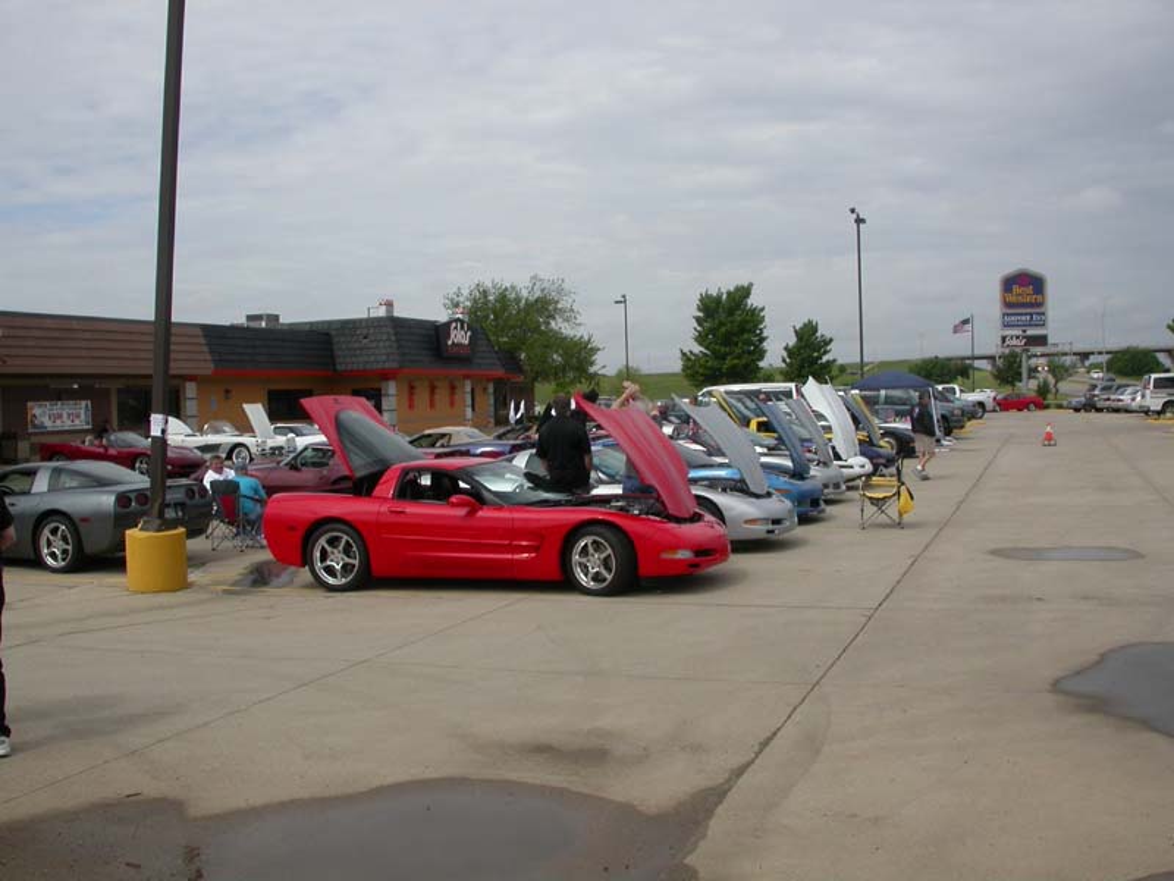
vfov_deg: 37.7
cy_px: 440
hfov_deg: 49.0
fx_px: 1289
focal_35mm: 38
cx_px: 587
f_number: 7.5
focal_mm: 7.85
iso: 100
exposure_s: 1/485
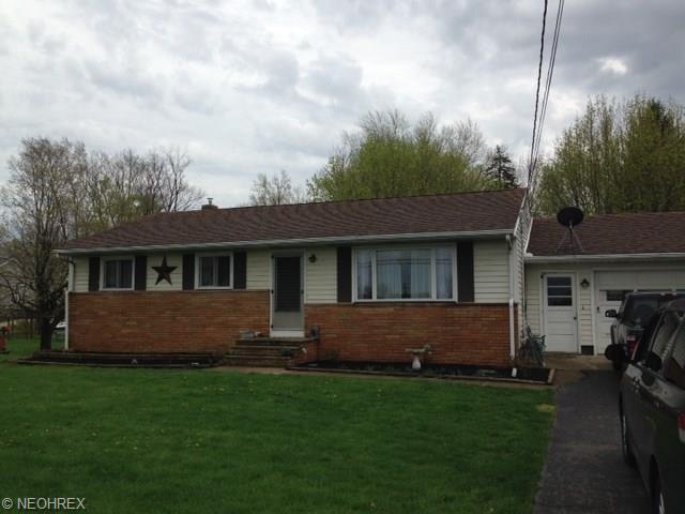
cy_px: 257
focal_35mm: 33
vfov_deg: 42.9
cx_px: 342
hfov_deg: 55.4
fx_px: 653
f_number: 2.4
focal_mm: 4.12
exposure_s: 1/1261
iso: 50
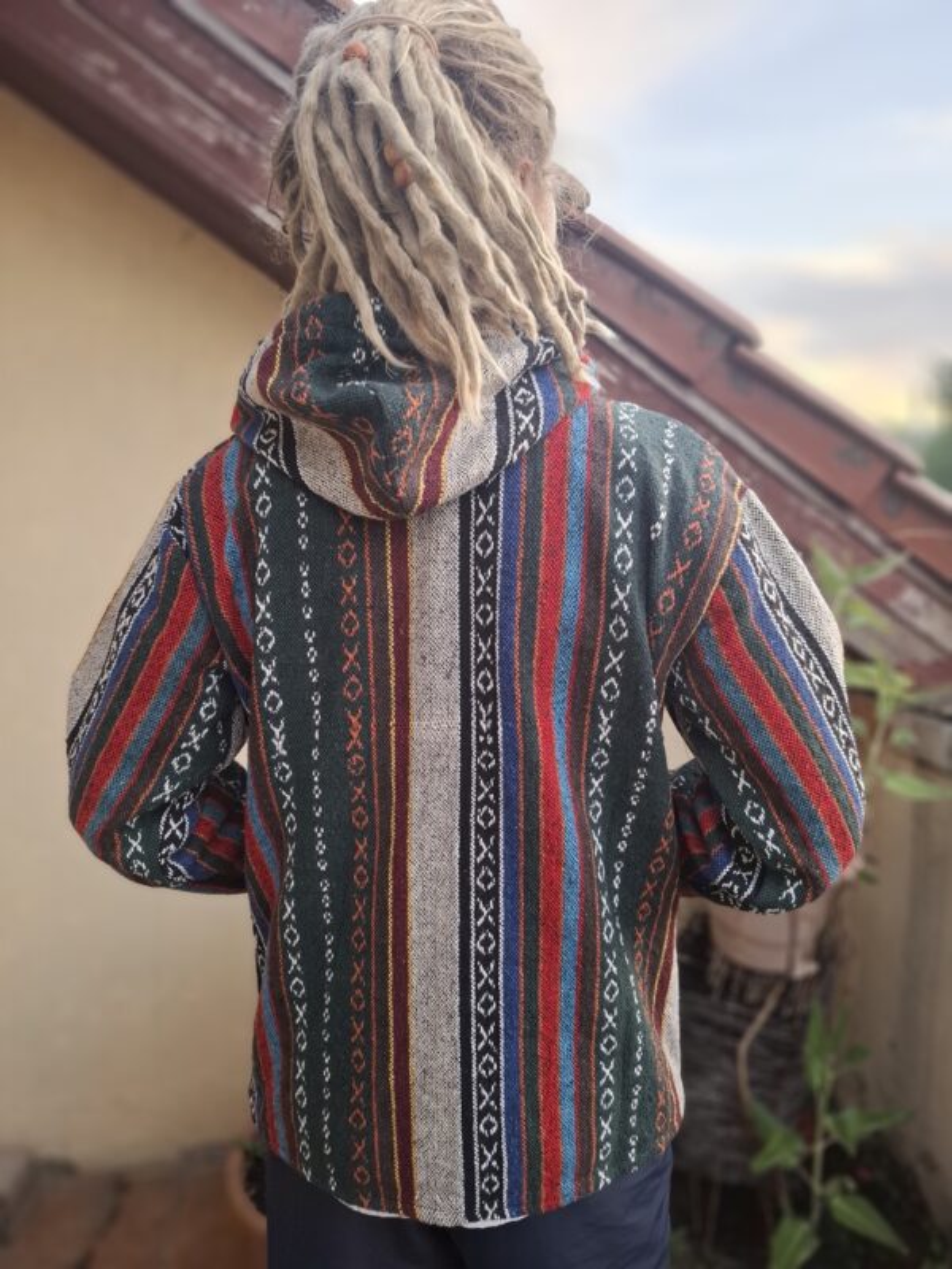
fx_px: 843
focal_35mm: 23
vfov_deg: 73.9
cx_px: 476
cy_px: 634
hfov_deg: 58.9
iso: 160
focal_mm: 5.54
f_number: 1.8
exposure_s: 1/100
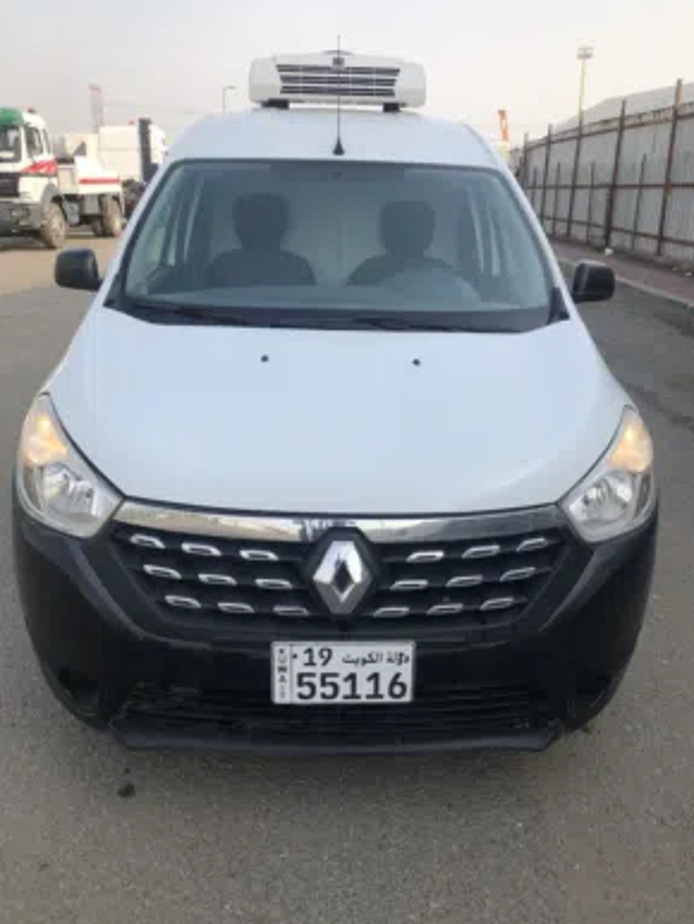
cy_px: 450
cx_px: 352
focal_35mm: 29
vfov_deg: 61.6
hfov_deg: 48.3
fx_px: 774
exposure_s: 1/1263
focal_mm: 3.99
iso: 20
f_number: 1.8
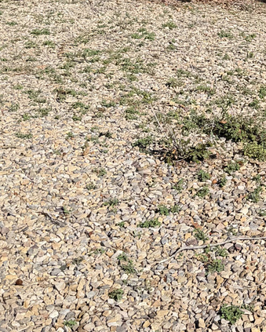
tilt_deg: -8.2
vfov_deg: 21.8
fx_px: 836
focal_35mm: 85
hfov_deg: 16.6
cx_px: 392
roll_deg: -0.7
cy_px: 11
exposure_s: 1/4673
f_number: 1.78
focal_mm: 6.76
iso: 80
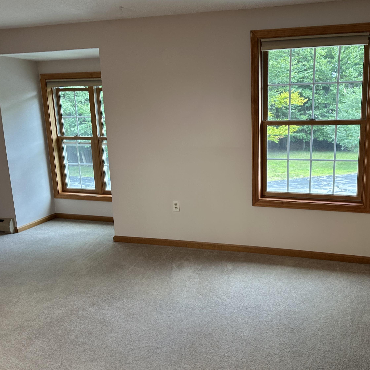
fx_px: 351
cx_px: 243
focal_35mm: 29
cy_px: 184
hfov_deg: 54.6
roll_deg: +1.1
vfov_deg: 55.6
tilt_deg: -8.9
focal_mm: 6.86
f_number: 1.78
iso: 125
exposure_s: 1/60
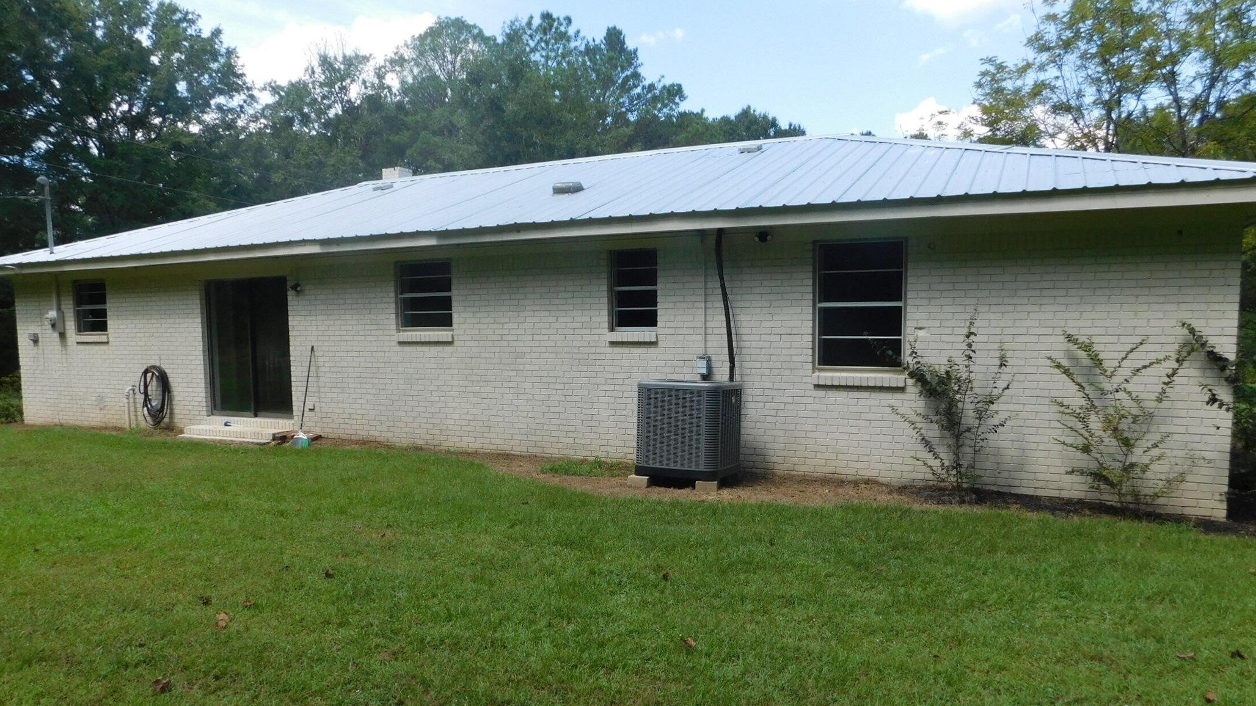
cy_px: 398
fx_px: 866
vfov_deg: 44.3
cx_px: 636
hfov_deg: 71.9
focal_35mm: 26
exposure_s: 1/800
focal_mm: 4
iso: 125
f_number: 3
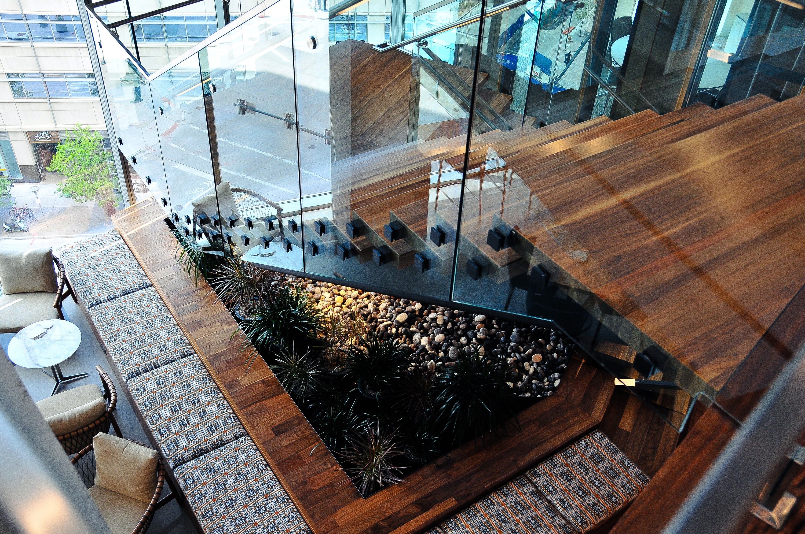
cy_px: 267
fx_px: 737
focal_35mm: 33
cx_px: 402
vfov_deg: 39.9
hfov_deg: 57.3
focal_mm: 22
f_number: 5.6
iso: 400
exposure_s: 1/125
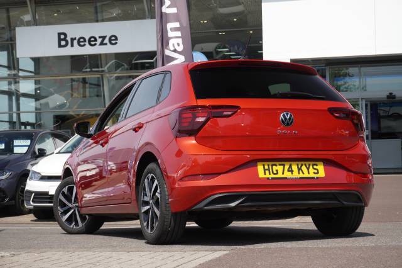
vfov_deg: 18.2
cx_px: 201
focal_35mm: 75
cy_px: 134
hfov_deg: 27.0
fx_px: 837
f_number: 8
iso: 160
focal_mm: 50
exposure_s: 1/160
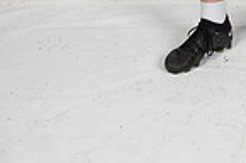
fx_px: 1166
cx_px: 236
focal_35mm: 171
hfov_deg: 11.9
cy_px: -200
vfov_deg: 7.6
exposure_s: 1/400
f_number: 7.1
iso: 250
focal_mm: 55
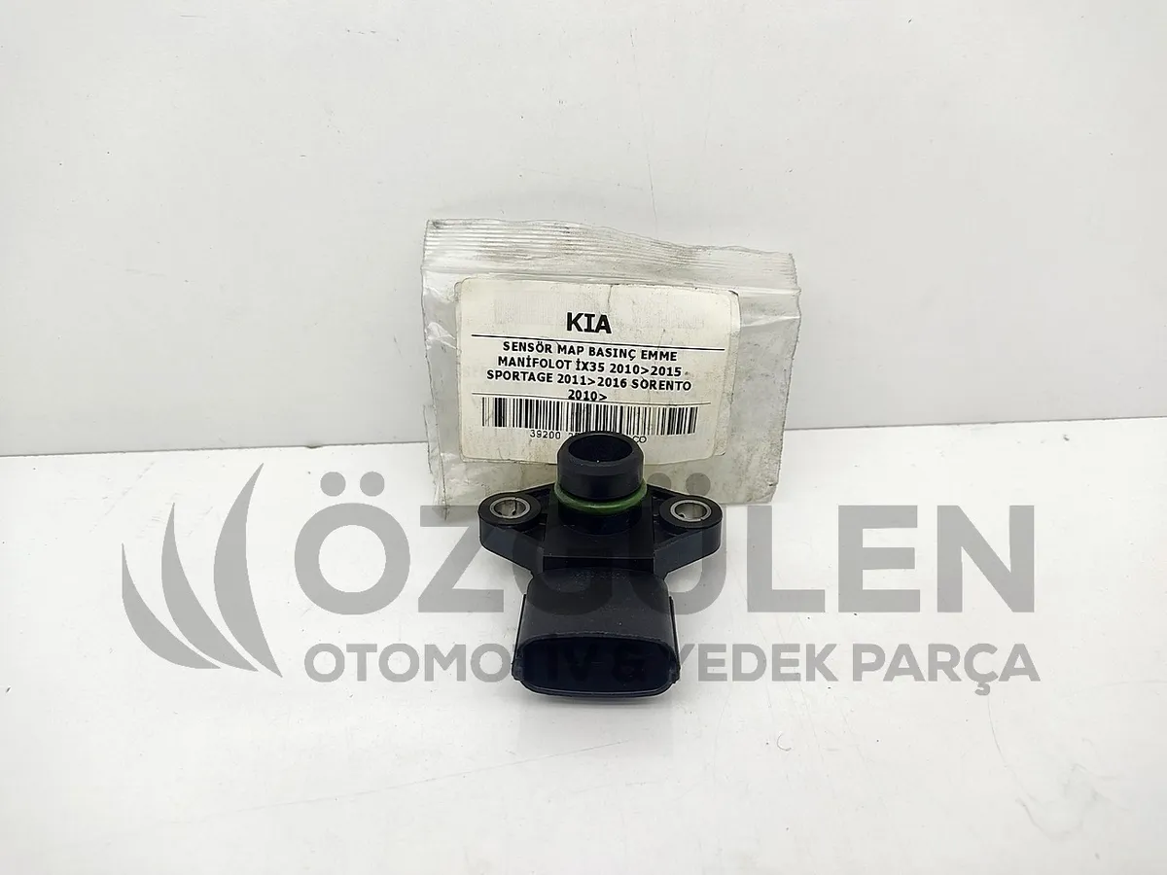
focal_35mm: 26
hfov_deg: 67.3
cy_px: 438
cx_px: 584
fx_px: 877
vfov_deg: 53.1
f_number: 1.79
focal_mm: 4.74
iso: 100
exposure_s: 1/175
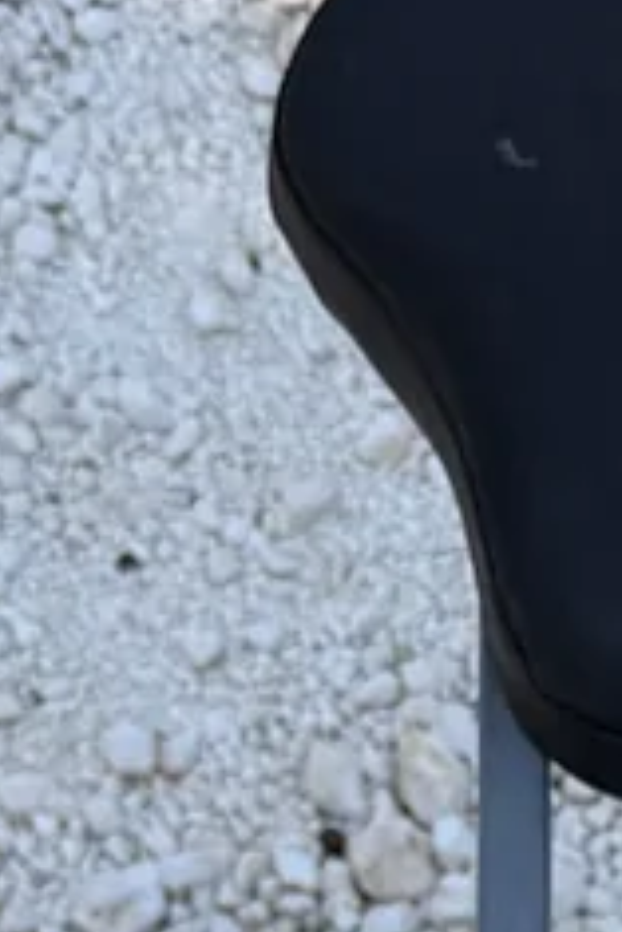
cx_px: 1018
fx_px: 4399
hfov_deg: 7.9
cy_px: 2011
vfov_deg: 10.8
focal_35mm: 170
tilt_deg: -69.1
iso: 80
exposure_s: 1/1060
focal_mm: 6.76
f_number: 1.78
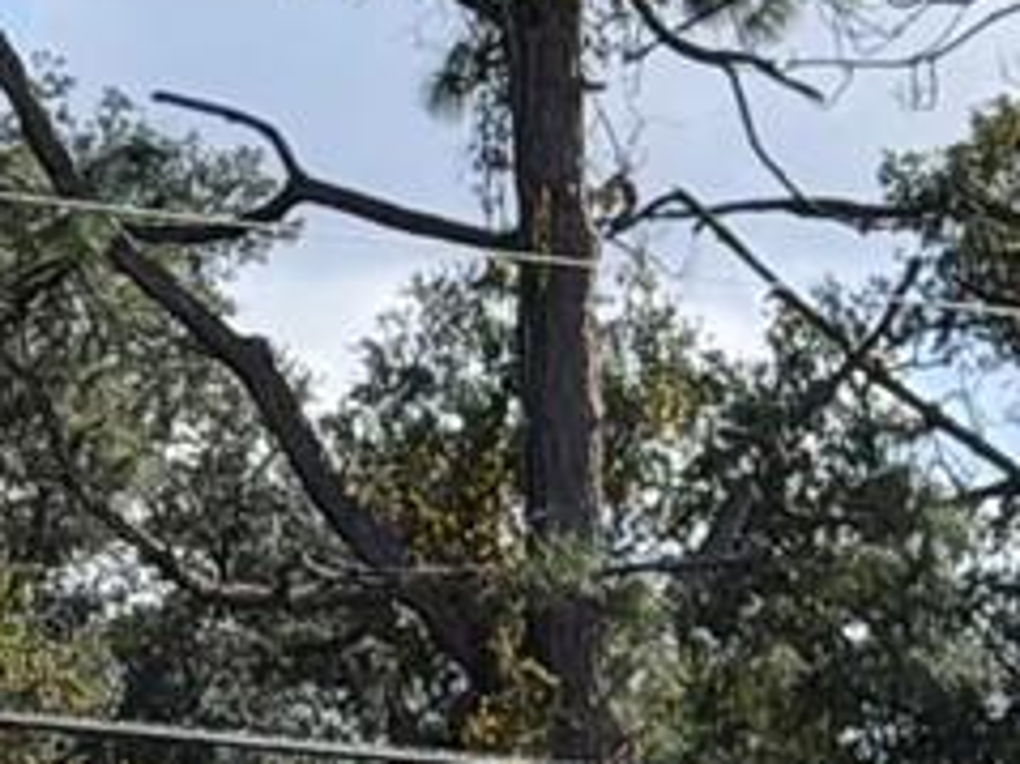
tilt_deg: +2.4
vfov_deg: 4.6
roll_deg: -0.8
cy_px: 862
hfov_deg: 5.7
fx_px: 9483
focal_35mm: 322
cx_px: -2049
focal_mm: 6.76
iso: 64
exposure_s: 1/5208
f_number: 1.78
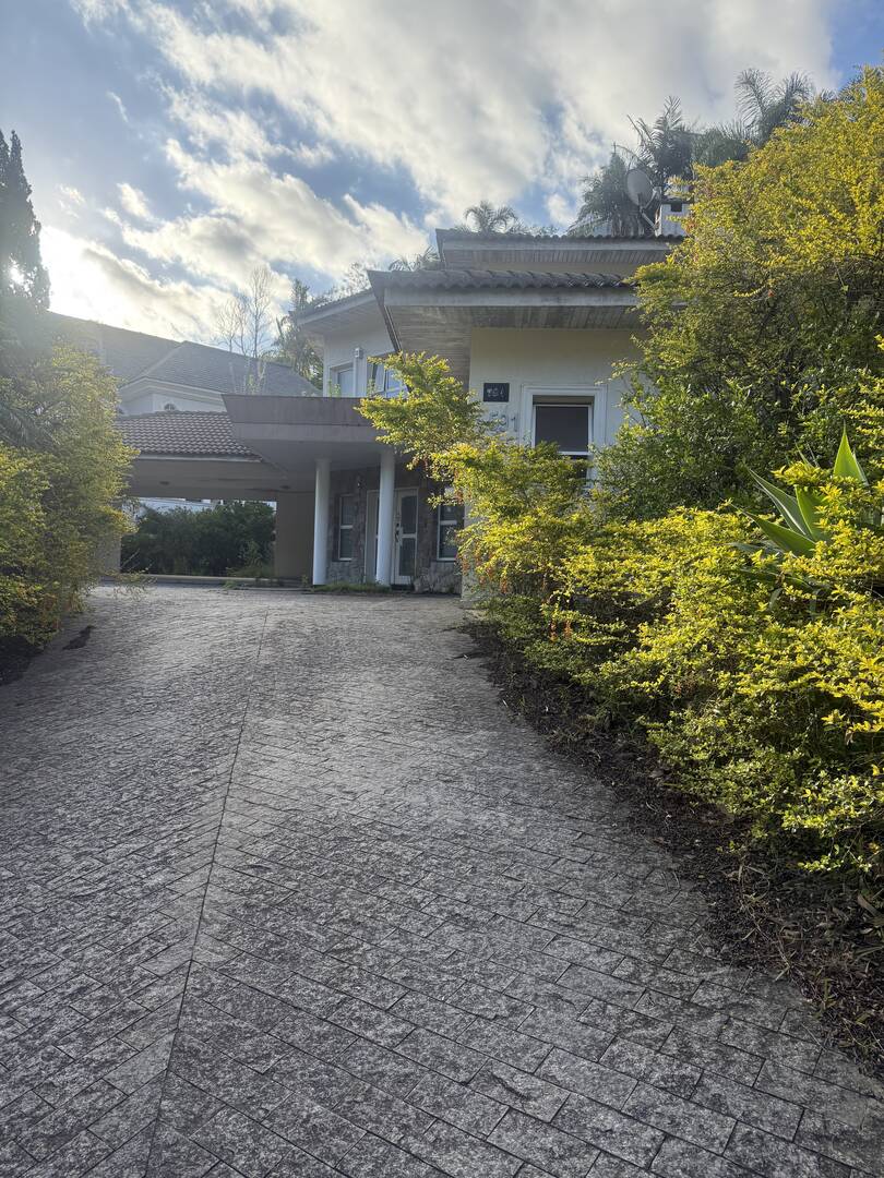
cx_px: 442
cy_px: 589
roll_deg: -1.8
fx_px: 817
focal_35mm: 24
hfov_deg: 56.8
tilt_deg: -0.1
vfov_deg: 71.6
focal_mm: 6.76
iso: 100
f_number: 1.78
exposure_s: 1/1770
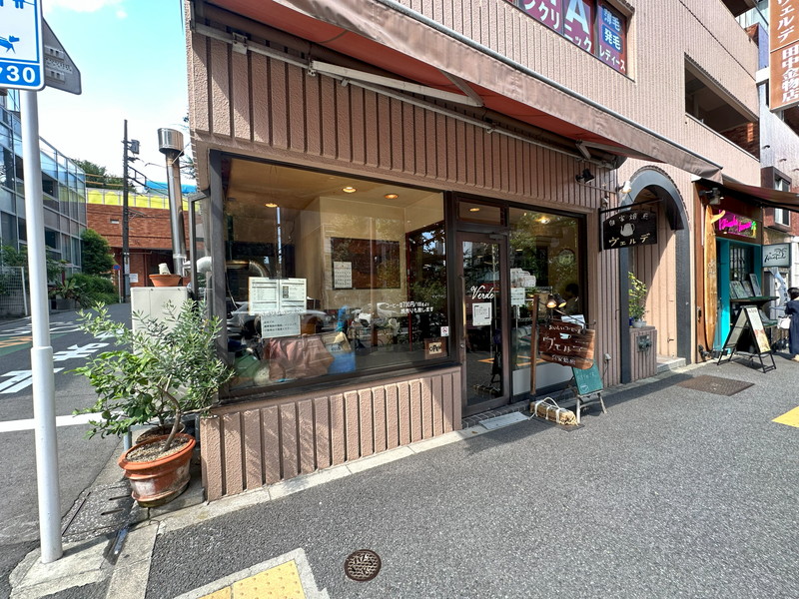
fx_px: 323
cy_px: 300
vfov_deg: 85.7
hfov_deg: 102.1
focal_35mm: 14
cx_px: 400
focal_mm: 2.22
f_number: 2.2
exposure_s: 1/99
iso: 50
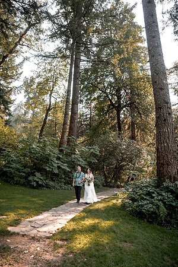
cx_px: 89
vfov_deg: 73.7
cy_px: 134
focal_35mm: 24
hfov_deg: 53.1
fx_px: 178
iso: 200
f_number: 2.8
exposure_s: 1/500
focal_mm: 24
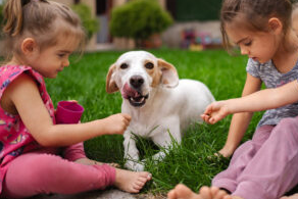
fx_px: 398
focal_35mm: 48
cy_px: 73
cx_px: 195
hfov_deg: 40.7
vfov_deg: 28.0
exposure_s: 1/1600
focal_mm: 35
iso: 200
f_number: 1.8
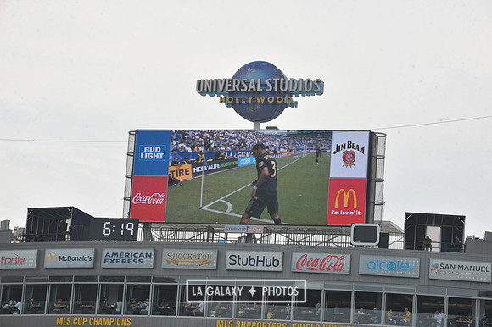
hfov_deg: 14.7
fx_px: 1912
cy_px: 164
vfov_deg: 9.8
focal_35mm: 140
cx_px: 246
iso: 320
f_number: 11
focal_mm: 140
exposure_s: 1/500
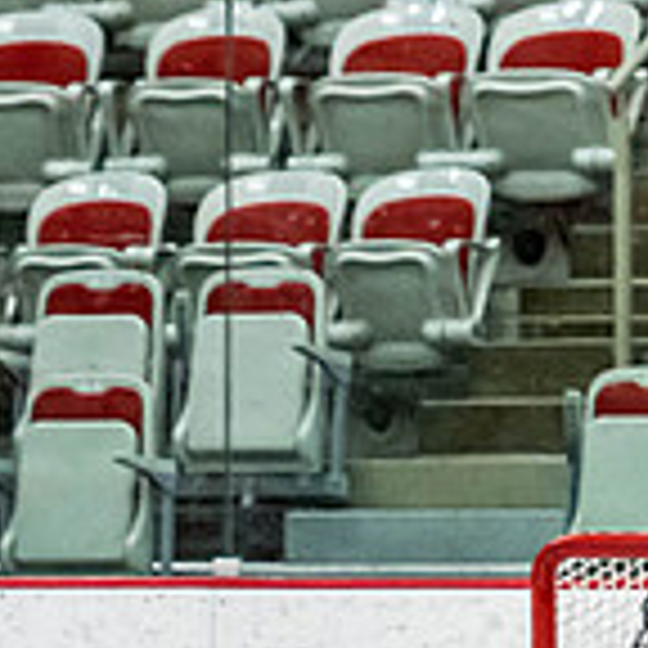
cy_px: 861
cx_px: -273
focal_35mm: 631
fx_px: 13364
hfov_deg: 2.8
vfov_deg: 2.8
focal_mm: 120
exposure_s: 1/640
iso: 2800
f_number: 2.8
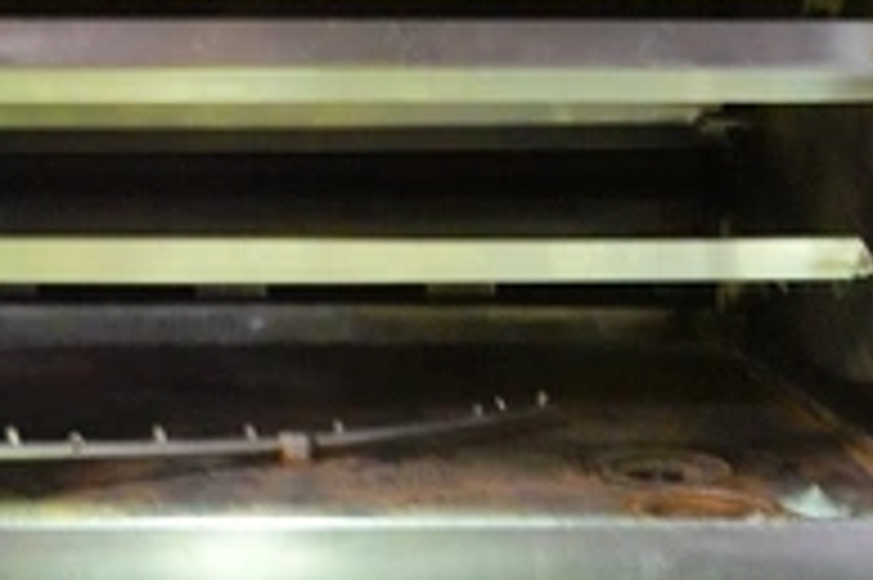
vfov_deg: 19.7
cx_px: 279
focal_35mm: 68
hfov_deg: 29.4
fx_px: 1648
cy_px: 103
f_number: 7.1
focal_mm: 12.25
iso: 3200
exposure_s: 1/15
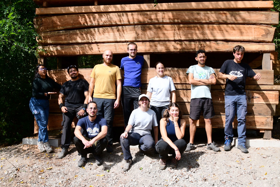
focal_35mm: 36
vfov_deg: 36.9
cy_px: 94
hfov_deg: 53.1
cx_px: 140
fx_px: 280
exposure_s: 1/1500
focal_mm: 24
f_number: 4.8
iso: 320
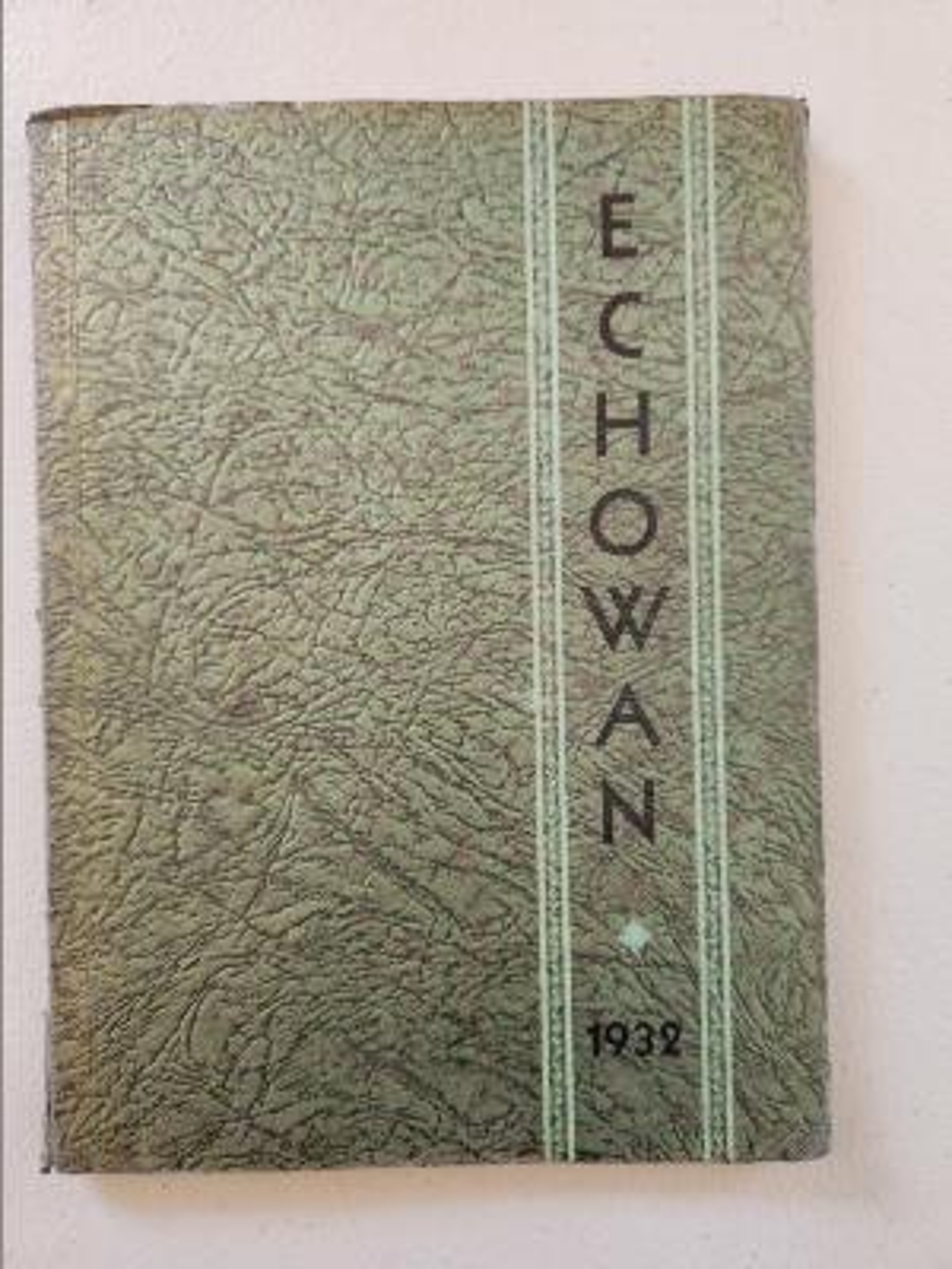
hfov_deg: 58.9
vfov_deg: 73.9
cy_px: 634
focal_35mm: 23
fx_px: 843
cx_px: 476
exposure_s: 1/120
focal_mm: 5.4
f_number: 1.8
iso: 800
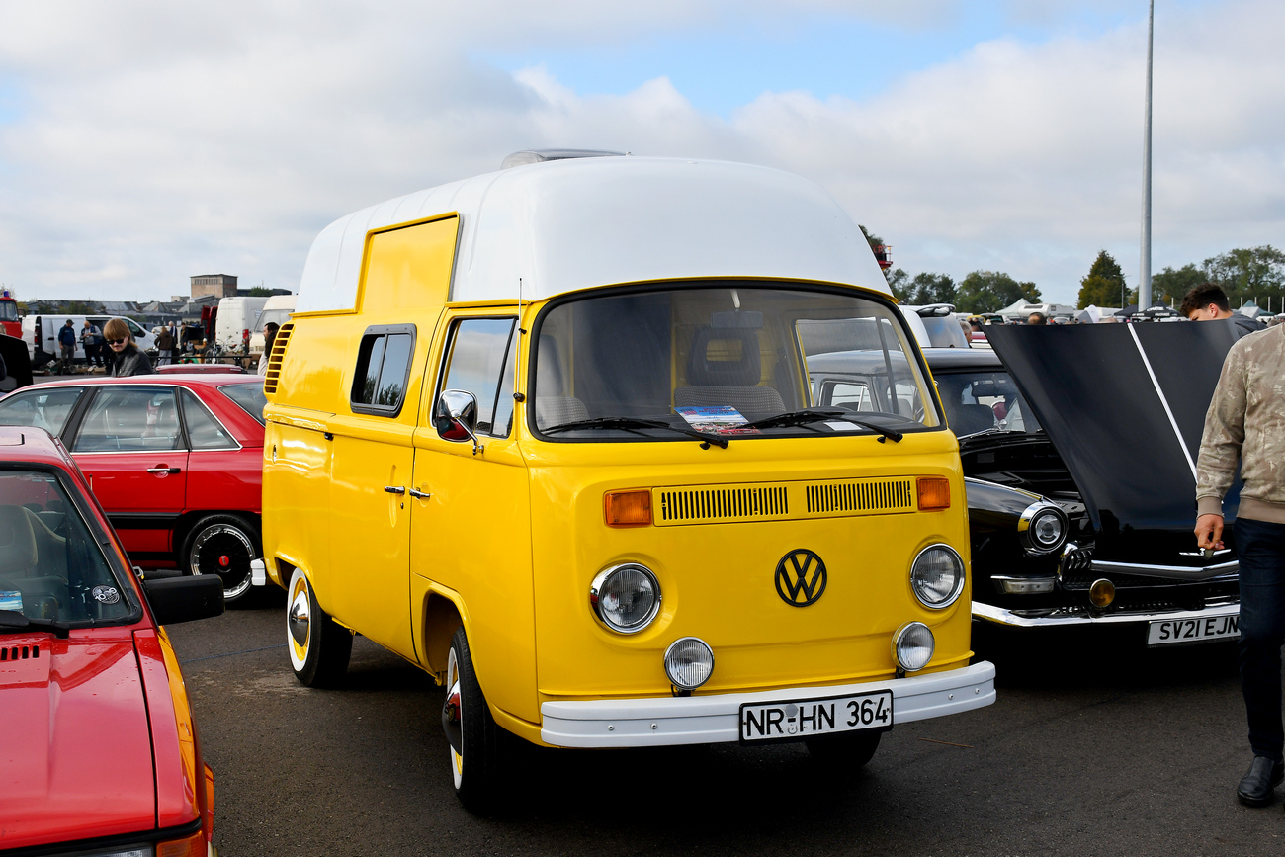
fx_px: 1606
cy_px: 428
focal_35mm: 45
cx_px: 642
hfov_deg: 43.6
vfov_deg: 29.9
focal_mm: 30
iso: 200
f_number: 6.3
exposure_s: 1/800
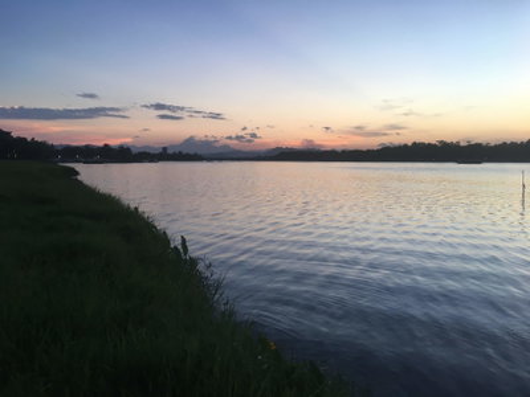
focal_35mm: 29
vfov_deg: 48.2
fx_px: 444
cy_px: 198
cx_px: 265
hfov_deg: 61.7
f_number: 2.2
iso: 25
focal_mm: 4.15
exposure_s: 1/33
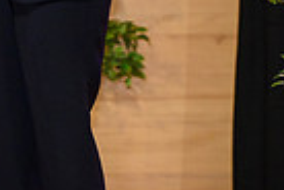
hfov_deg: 3.8
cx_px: -130
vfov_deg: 2.6
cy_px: -115
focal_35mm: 535
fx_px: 4220
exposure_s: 1/200
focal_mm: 110
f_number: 5
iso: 2000
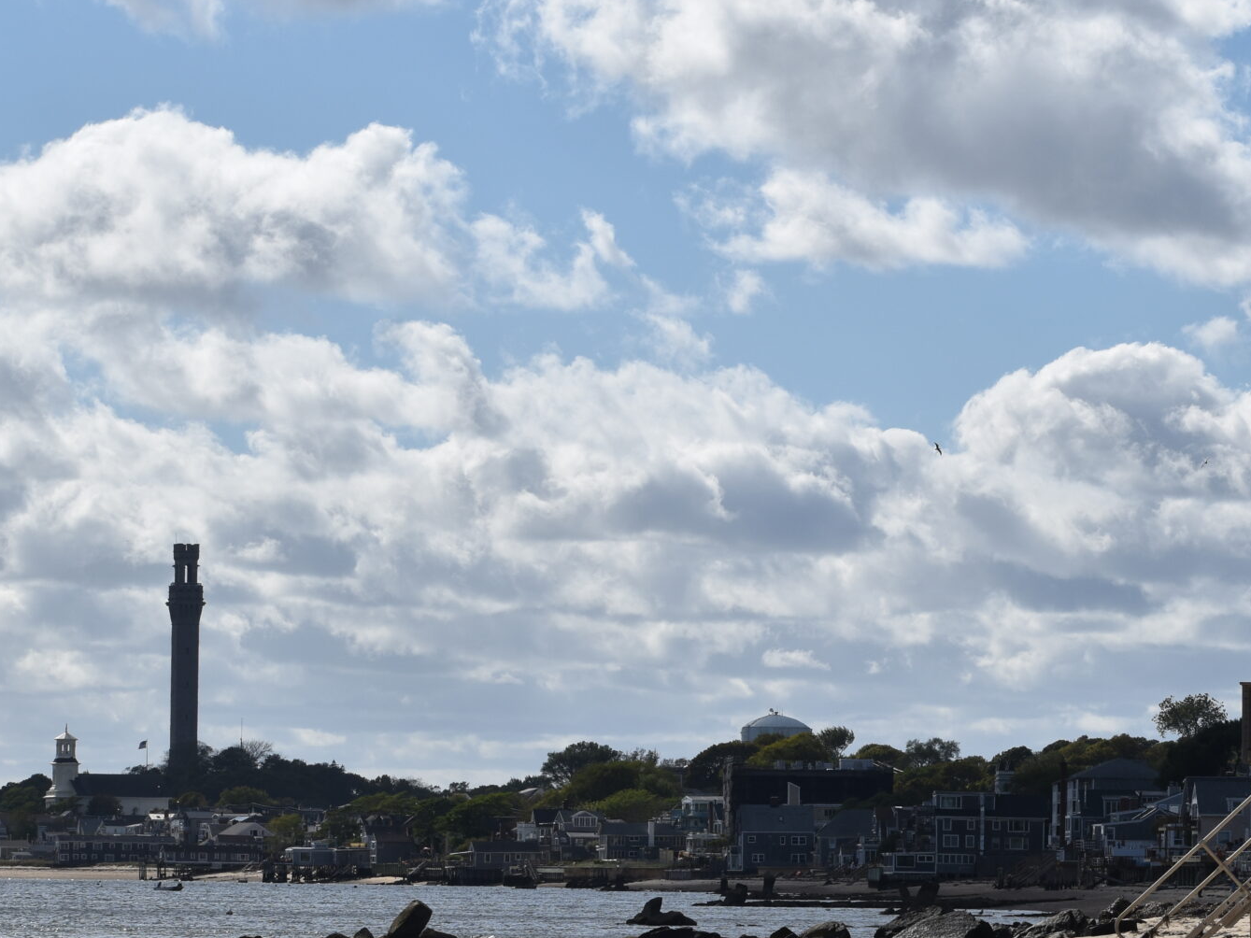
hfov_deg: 10.2
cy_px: 735
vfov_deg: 7.7
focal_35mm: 193
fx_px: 6974
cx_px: 1130
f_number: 11
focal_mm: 70
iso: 100
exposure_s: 1/500
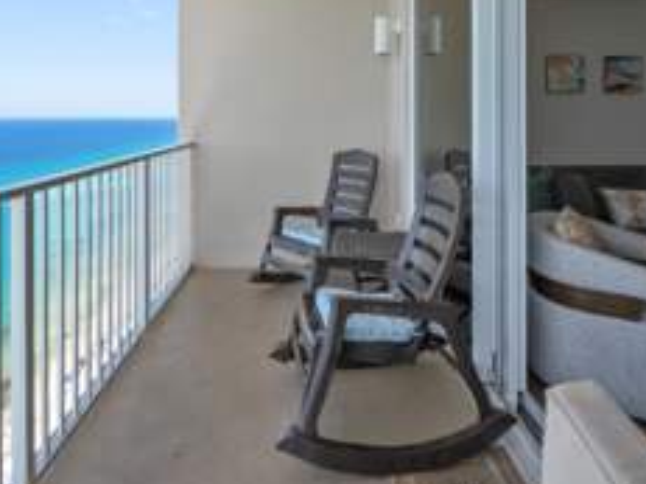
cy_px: 101
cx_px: 302
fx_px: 448
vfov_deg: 53.2
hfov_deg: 71.5
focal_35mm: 24
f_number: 7.1
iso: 80
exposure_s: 1/80
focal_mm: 12
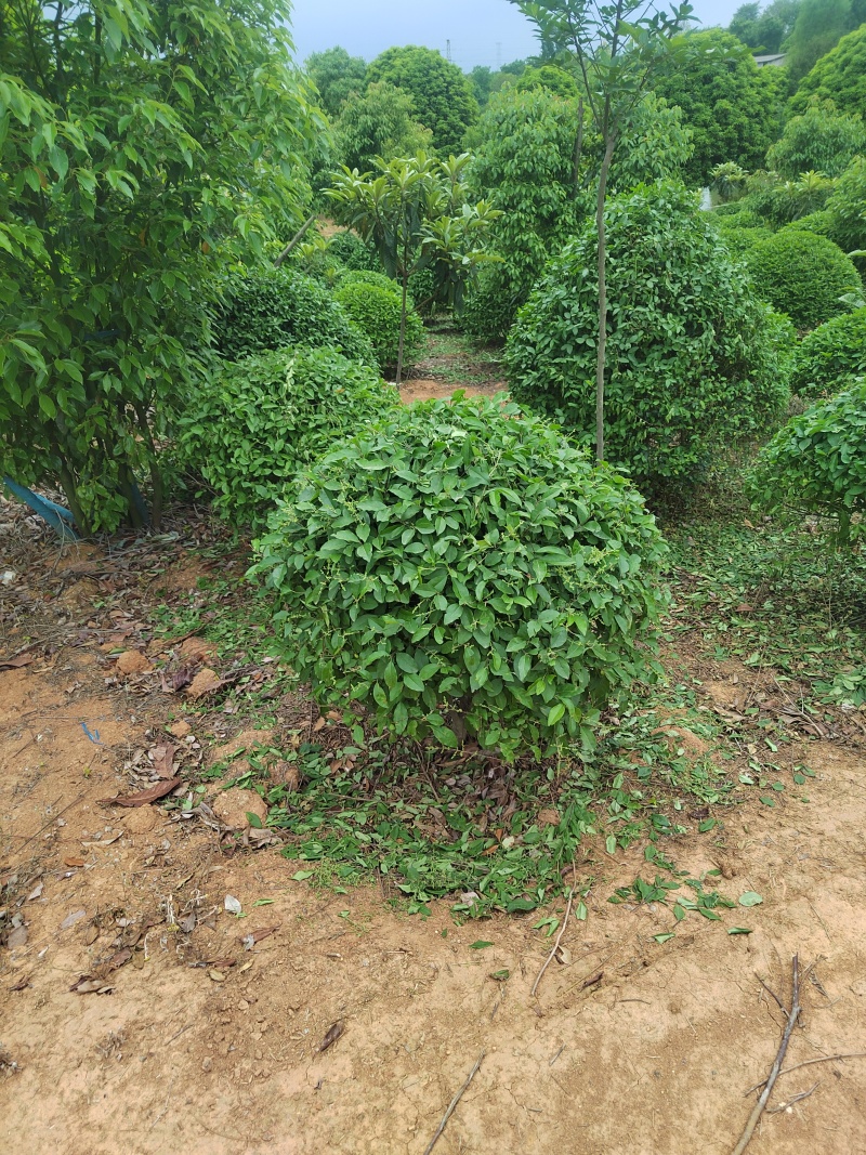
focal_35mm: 23
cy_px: 578
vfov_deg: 73.9
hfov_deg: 58.9
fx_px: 767
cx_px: 433
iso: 122
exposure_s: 1/100
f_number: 1.9
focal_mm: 5.52
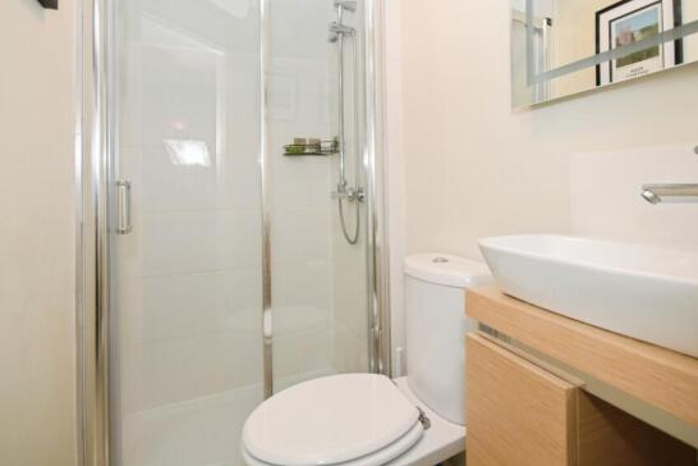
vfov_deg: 66.8
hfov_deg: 89.8
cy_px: 188
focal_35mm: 18
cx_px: 376
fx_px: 349
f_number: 8
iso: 400
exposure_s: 1/60
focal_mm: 10
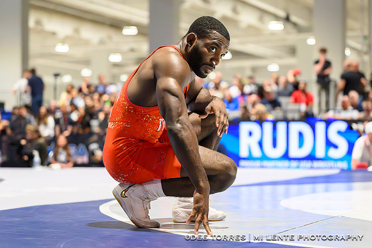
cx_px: 203
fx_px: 1076
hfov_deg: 19.6
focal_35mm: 104
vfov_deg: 13.2
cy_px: 111
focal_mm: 84
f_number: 2.8
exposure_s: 1/800
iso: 10000
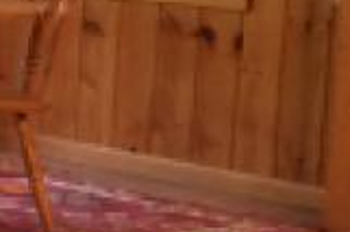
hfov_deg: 8.9
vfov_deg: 6.9
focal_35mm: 199
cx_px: -609
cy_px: 90
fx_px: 1933
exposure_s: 1/30
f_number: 2.2
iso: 200
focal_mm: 4.12
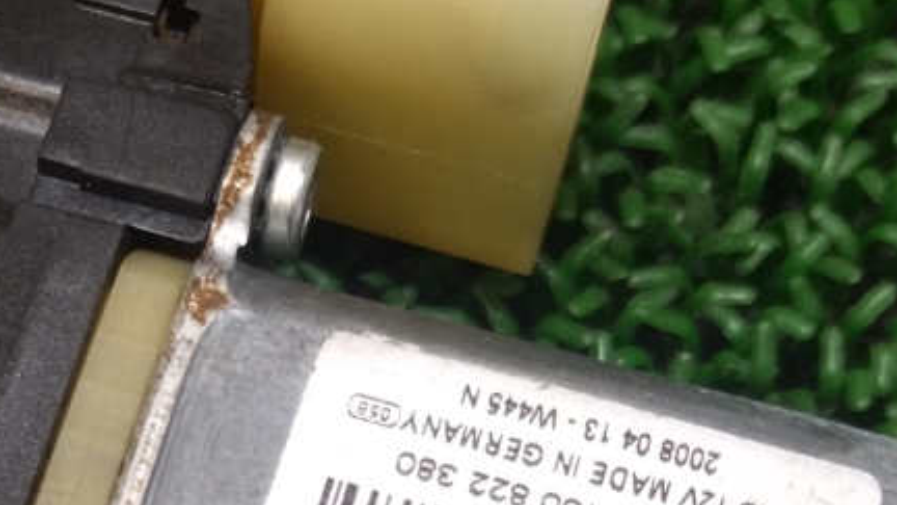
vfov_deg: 12.0
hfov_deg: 21.6
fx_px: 2331
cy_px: 650
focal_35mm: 98
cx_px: 220
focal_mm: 4.74
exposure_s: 1/100
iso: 189
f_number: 1.79
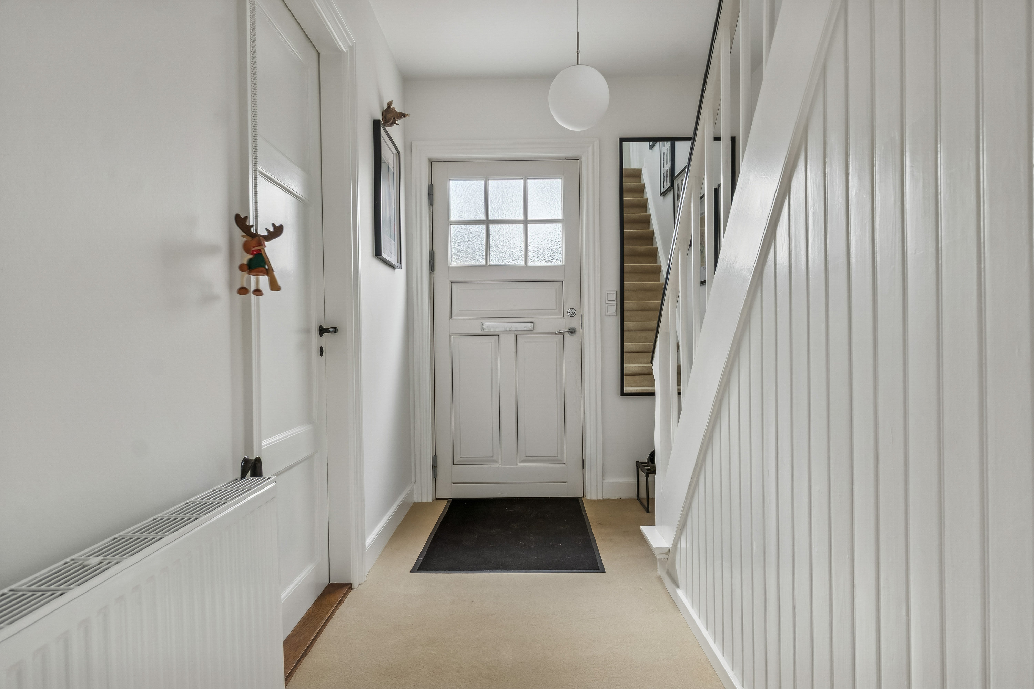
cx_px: 517
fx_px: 646
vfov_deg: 56.1
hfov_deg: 77.3
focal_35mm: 22
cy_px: 344
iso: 200
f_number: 8
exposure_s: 1/30
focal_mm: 15
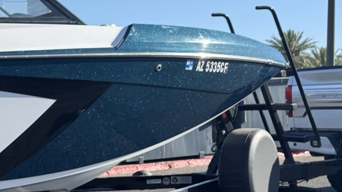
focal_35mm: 86
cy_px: 110
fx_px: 780
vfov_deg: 14.0
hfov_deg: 21.1
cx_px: -166
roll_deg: -0.6
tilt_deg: -0.1
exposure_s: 1/3597
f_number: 1.78
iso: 80
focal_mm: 6.76
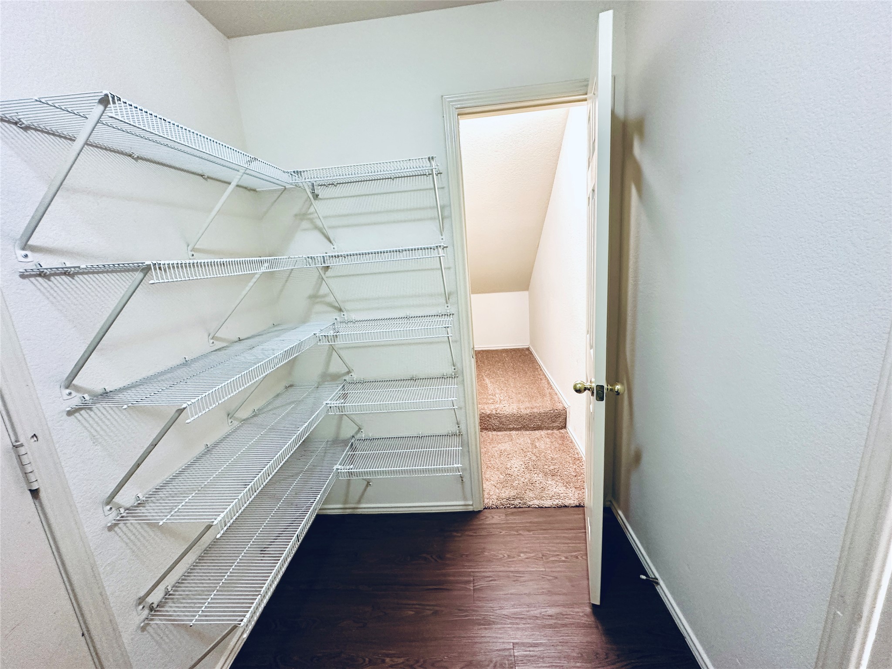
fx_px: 361
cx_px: 446
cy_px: 334
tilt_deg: -12.3
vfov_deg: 85.7
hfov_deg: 102.1
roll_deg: +4.6
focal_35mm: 14
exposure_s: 1/60
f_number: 2.2
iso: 250
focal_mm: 2.22
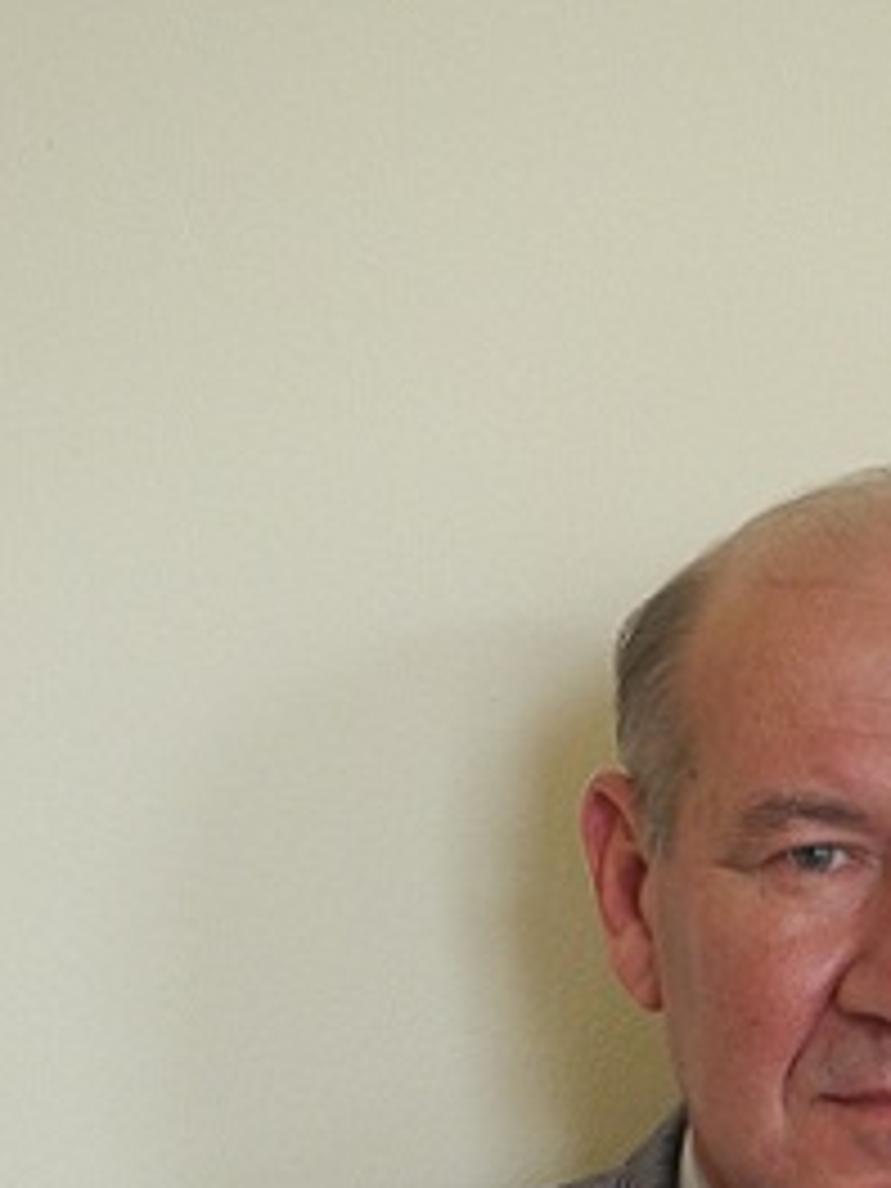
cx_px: 896
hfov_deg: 9.5
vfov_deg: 12.7
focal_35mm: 155
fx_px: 5320
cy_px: 1012
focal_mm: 16.3
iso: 400
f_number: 4
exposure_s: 1/30
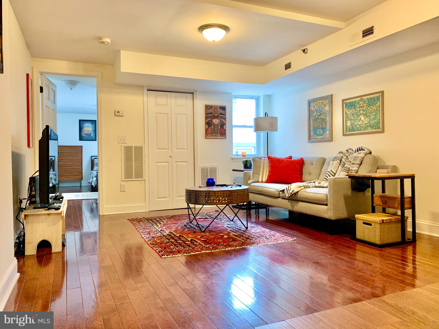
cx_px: 220
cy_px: 164
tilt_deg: -0.1
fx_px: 330
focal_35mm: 26
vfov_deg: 53.1
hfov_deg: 67.3
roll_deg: +0.7
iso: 160
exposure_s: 1/60
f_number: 1.8
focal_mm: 4.25
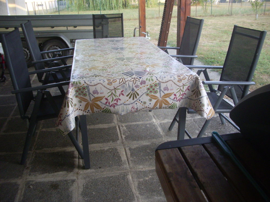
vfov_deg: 40.7
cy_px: 101
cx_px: 135
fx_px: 273
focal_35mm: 35
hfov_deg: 52.6
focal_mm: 5.8
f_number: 2.6
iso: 160
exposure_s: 1/80
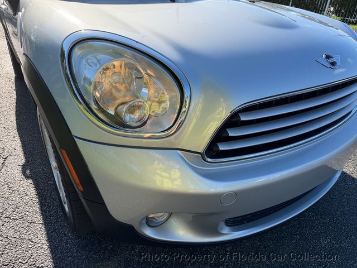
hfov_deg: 71.6
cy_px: 134
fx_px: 248
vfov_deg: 56.8
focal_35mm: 24
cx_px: 178
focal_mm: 6.76
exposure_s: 1/2370
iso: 100
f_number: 1.78
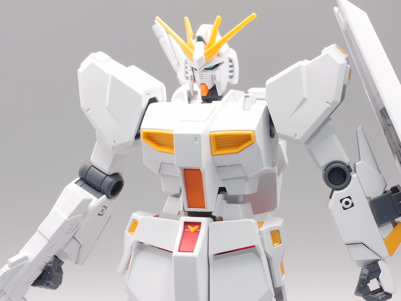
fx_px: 1297
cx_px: 200
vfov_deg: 13.2
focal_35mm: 112
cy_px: 150
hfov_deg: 17.6
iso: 100
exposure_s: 1/5
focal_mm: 24
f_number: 8
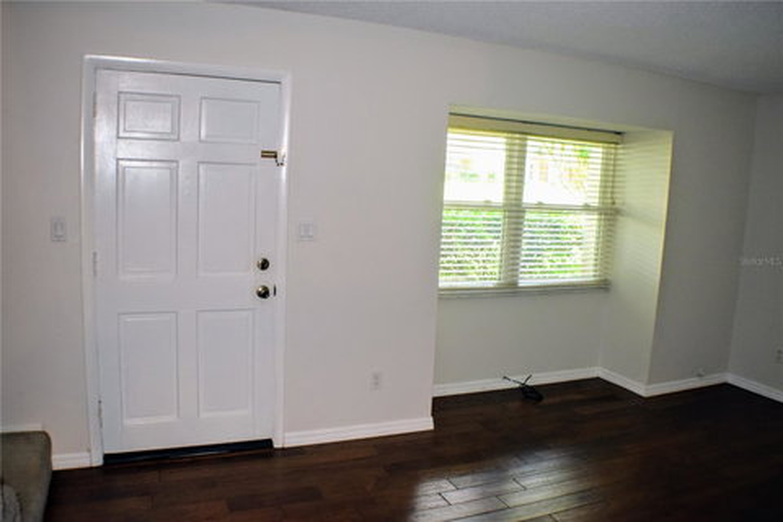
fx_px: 783
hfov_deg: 53.1
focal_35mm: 36
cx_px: 392
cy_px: 261
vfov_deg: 36.9
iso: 1250
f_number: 4
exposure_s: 1/60
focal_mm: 24
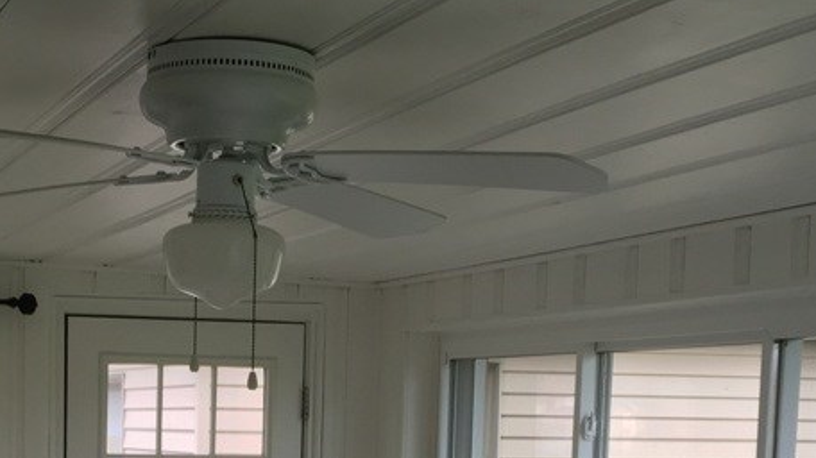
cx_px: 127
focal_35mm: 71
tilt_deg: -3.6
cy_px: 556
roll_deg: -2.1
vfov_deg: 16.3
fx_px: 1536
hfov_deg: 28.9
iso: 32
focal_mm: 4.15
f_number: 2.2
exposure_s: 1/60
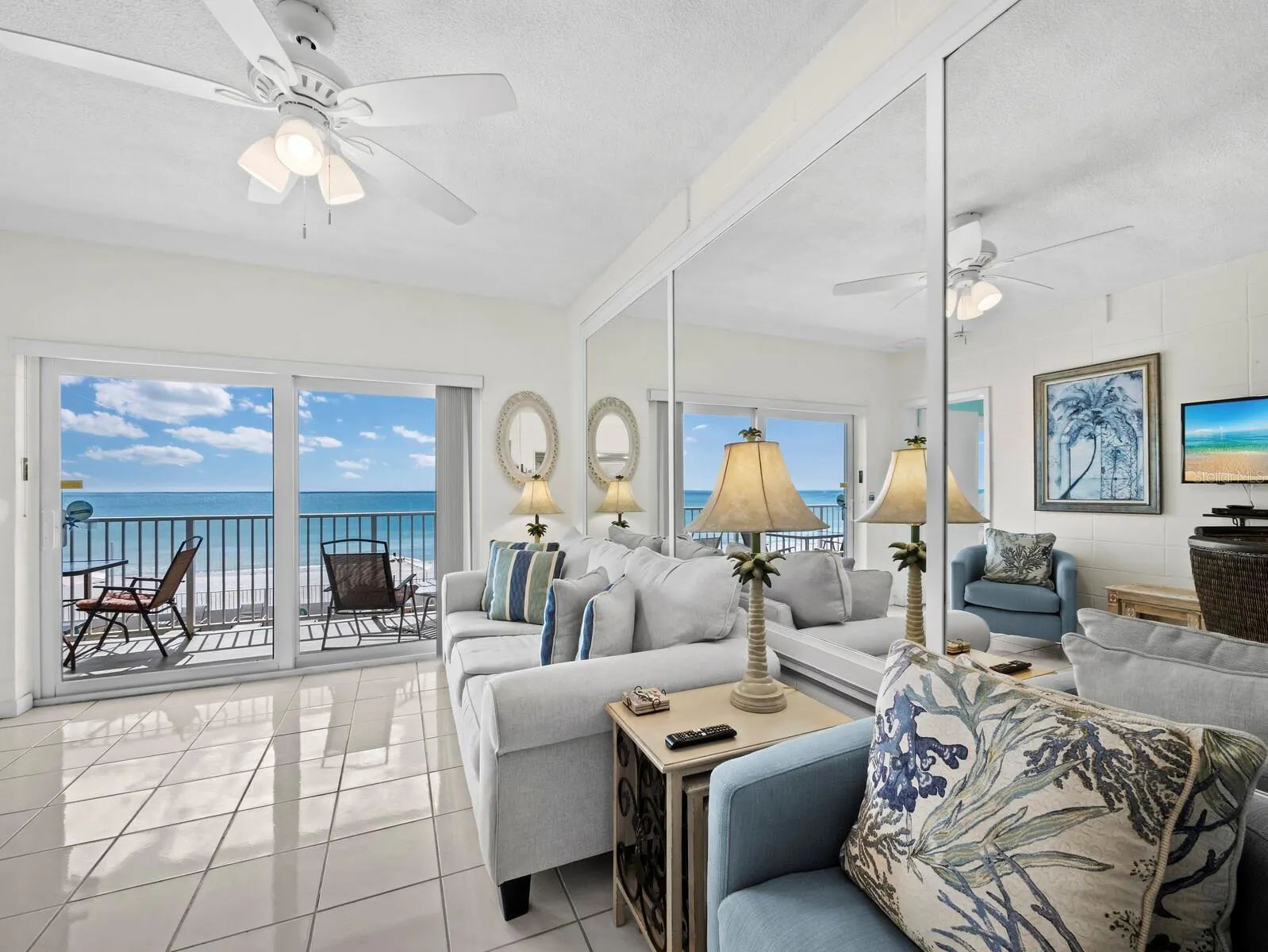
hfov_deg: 102.0
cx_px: 634
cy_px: 476
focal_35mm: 14
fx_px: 513
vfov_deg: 85.7
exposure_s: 1/13
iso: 400
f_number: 11
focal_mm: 7
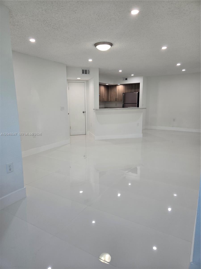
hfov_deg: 58.9
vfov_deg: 73.9
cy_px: 134
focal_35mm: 23
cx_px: 100
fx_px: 178
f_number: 1.8
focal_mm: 5.4
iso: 80
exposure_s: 1/120
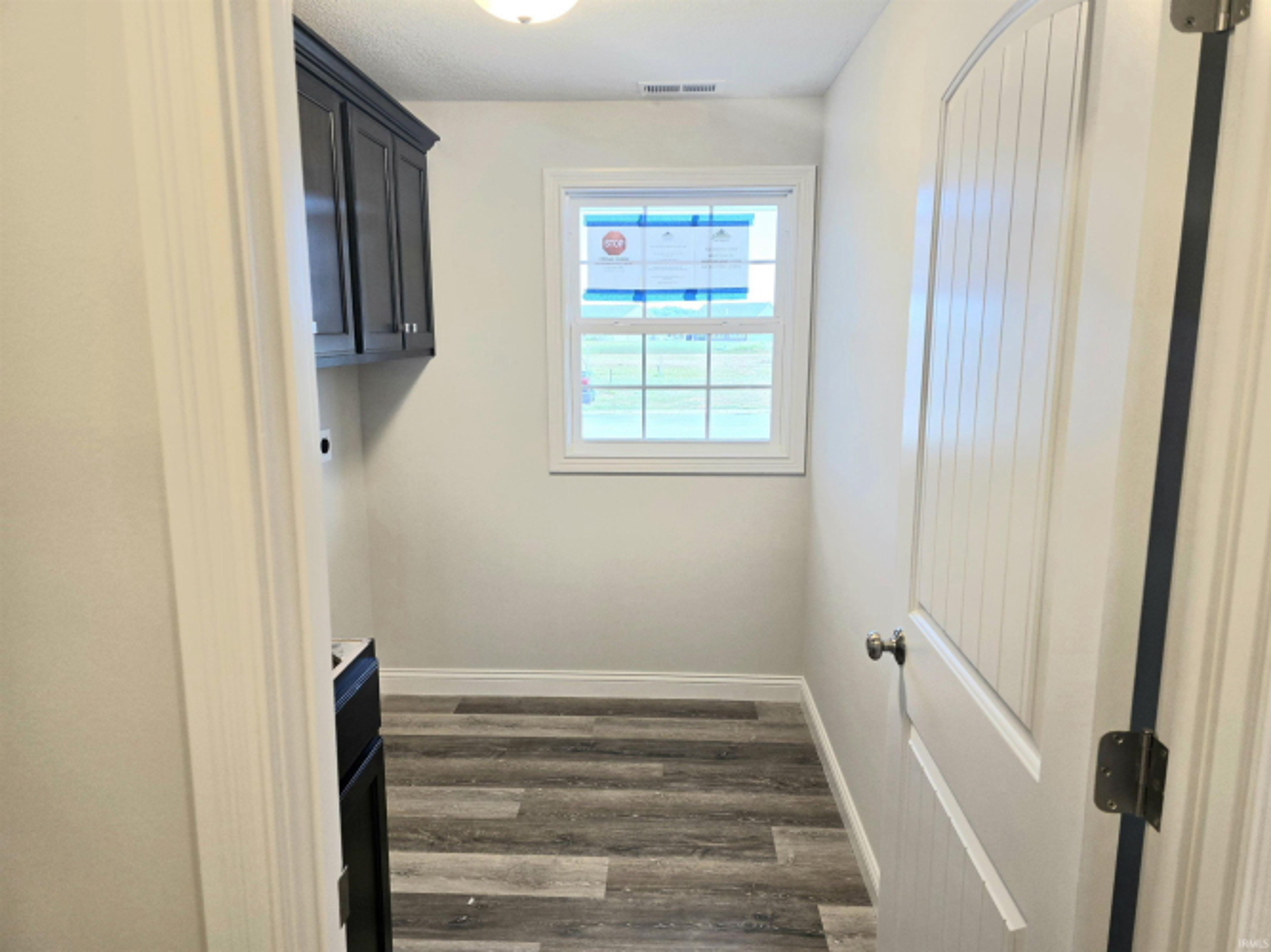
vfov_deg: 58.9
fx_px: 844
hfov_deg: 73.9
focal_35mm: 23
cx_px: 636
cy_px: 476
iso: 80
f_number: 1.7
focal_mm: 6.3
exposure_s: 1/120
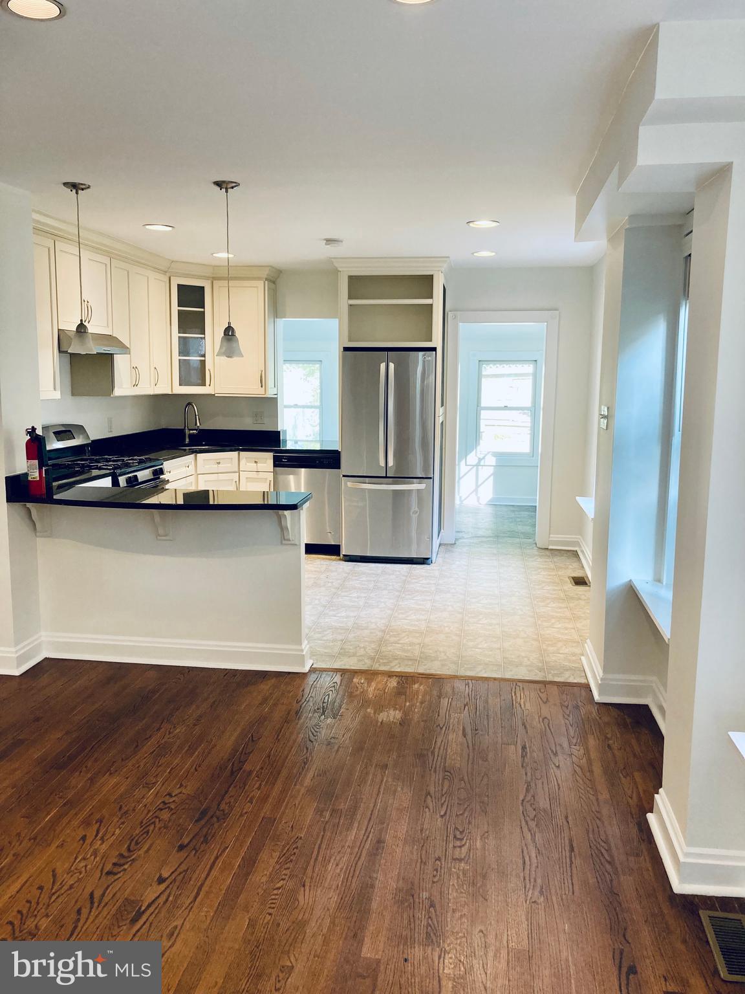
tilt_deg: -6.8
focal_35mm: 28
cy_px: 497
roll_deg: -0.5
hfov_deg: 49.7
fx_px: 803
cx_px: 372
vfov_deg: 63.4
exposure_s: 1/60
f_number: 1.8
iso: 100
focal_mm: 3.99
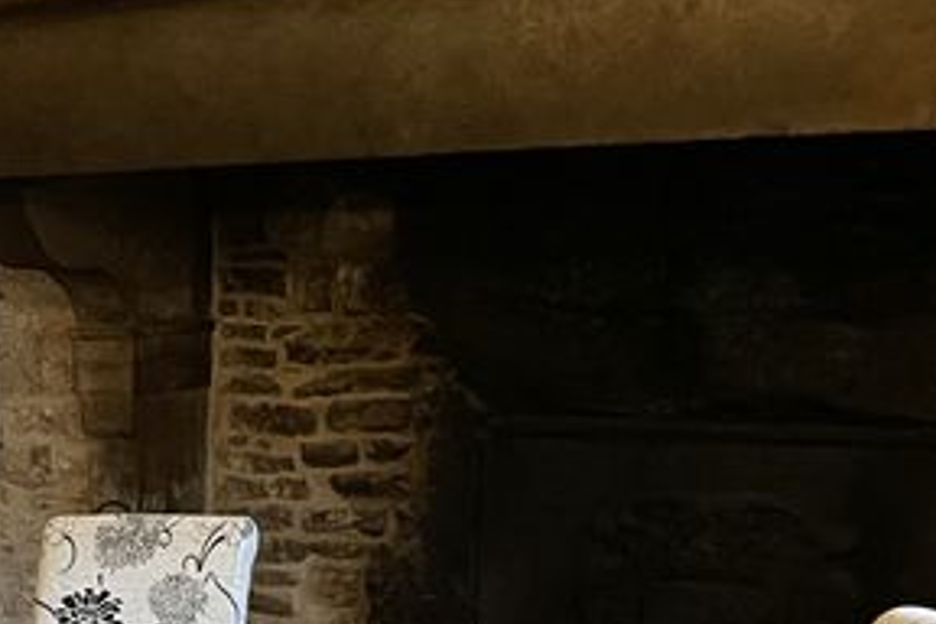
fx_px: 2444
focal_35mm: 94
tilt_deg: -8.5
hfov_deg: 18.1
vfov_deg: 14.3
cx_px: -644
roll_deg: +2.5
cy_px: 618
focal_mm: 4.2
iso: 640
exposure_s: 1/33
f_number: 1.6
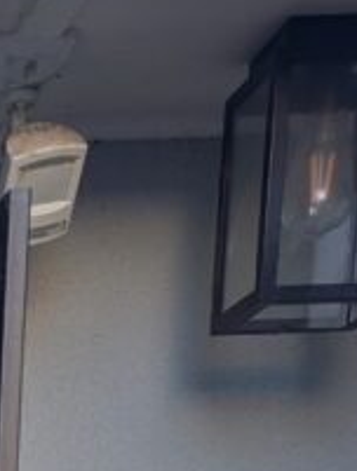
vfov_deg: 12.8
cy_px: 1097
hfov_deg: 10.5
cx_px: -504
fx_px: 1669
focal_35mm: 122
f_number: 1.68
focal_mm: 6.9
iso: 22
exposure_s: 1/34.3
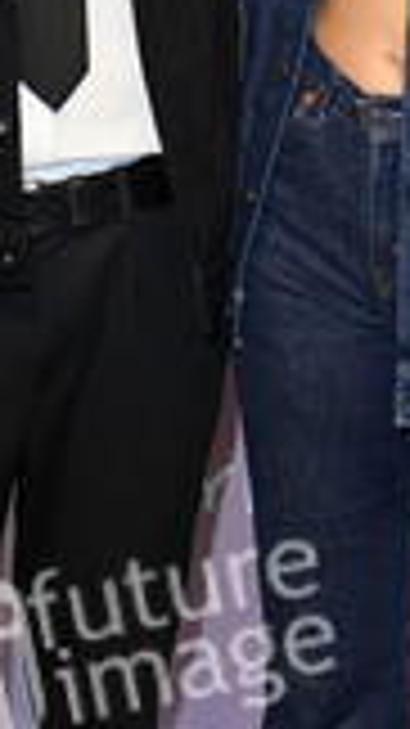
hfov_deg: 8.5
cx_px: 234
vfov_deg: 14.8
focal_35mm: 142
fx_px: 2747
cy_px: -27
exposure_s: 1/160
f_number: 5.6
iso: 400
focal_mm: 55
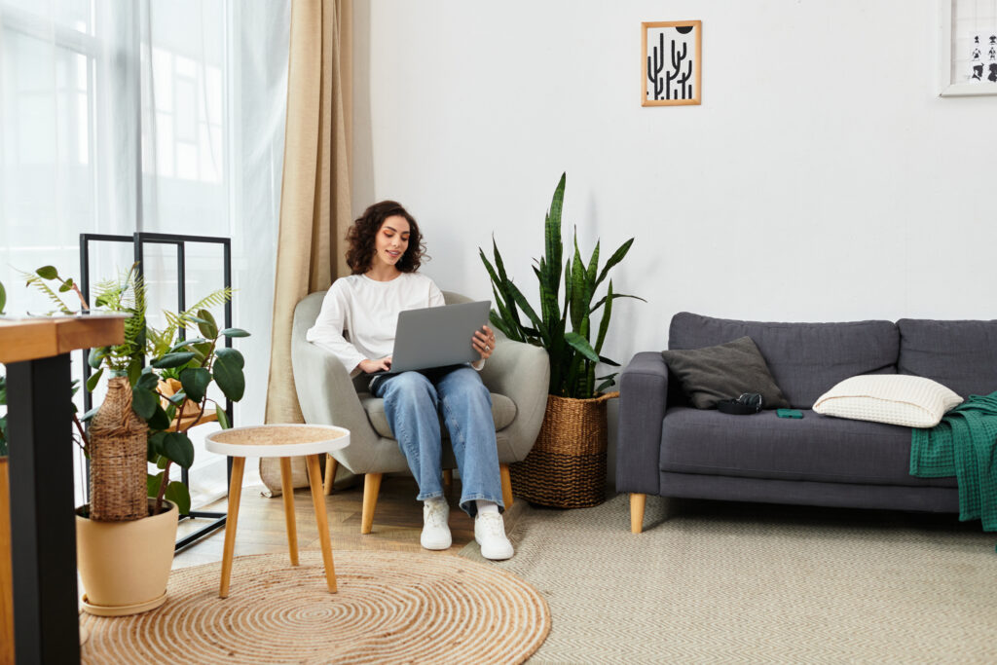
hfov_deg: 54.4
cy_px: 332
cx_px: 498
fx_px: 969
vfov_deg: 37.9
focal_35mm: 35
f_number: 4
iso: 250
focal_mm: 35
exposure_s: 1/160
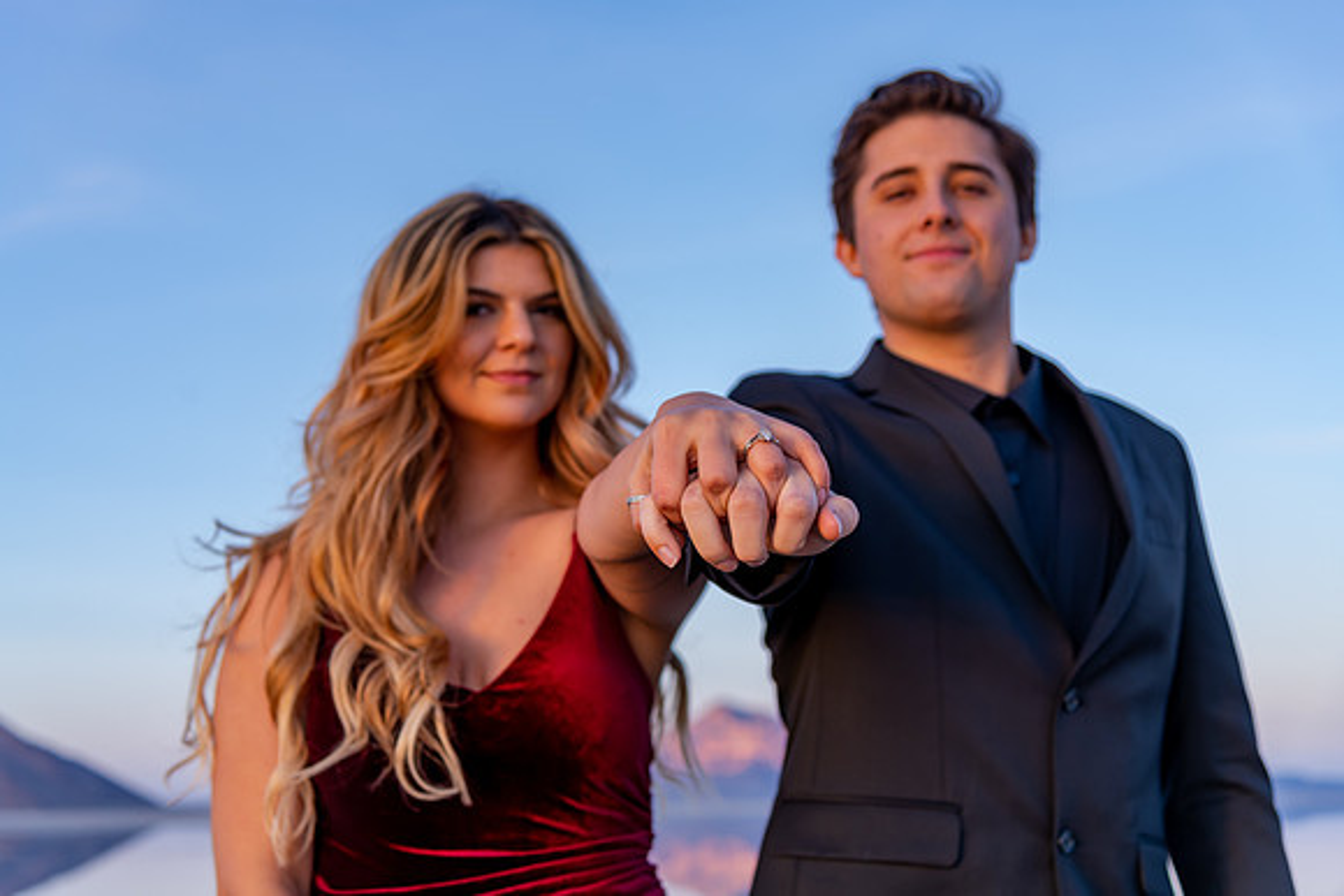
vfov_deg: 26.0
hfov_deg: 38.2
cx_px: 672
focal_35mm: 52
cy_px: 448
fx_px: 1942
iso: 200
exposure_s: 1/80
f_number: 4
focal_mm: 52
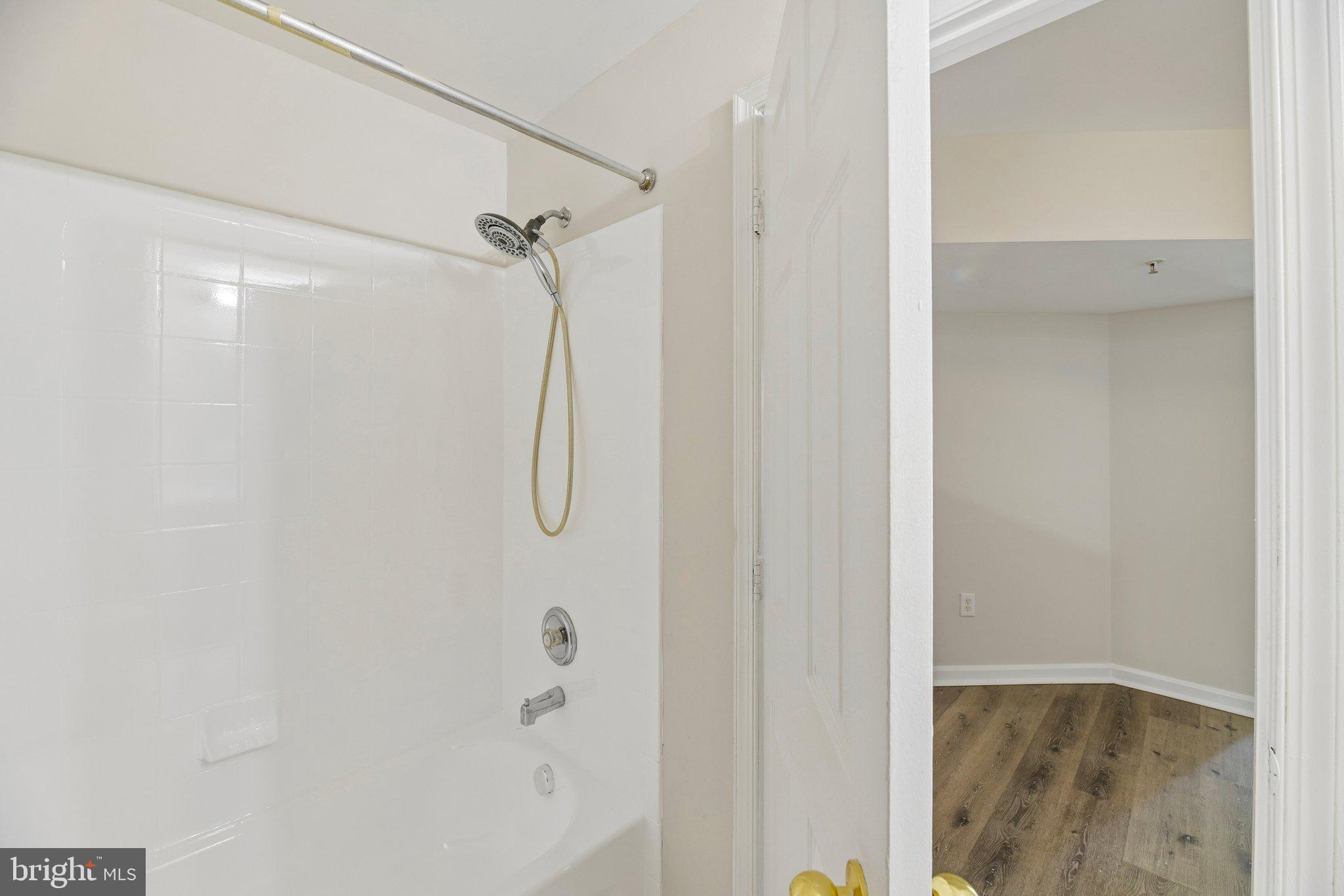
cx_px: 672
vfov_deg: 81.2
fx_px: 523
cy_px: 448
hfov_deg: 104.3
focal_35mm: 14
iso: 400
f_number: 8
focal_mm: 14
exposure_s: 1/8
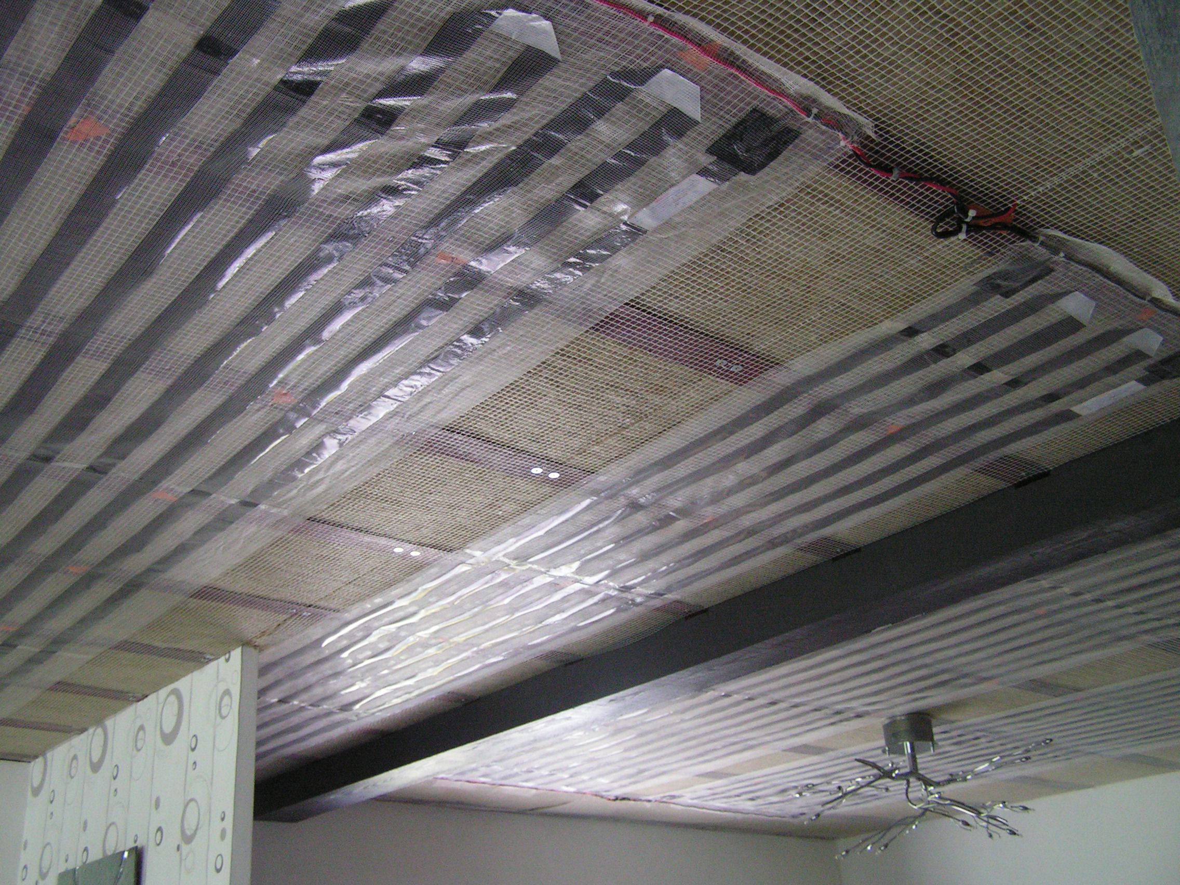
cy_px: 442
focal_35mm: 38
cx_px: 590
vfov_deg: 37.7
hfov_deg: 49.0
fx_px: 1295
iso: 200
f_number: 2.8
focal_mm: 6.3
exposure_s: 1/20
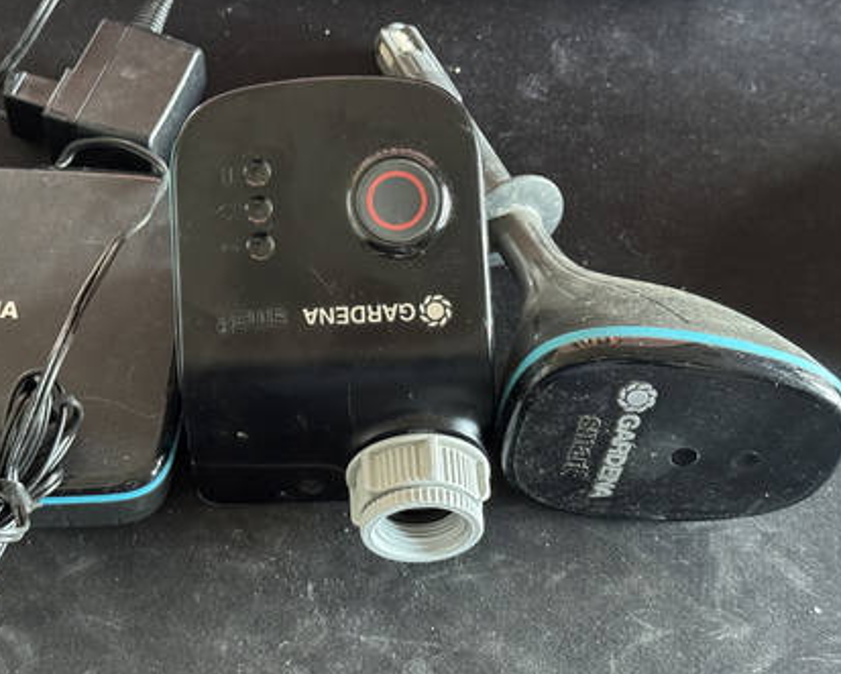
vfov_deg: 22.5
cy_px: 352
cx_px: 273
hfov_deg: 27.7
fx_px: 1694
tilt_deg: -56.5
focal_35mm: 68
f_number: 1.78
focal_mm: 6.76
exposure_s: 1/27
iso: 800
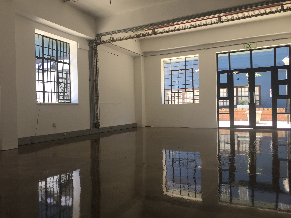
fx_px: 244
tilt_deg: -0.8
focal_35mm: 29
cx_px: 146
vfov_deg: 48.2
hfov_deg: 61.7
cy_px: 109
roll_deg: +0.1
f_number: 2.2
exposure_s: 1/100
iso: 32
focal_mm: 4.15
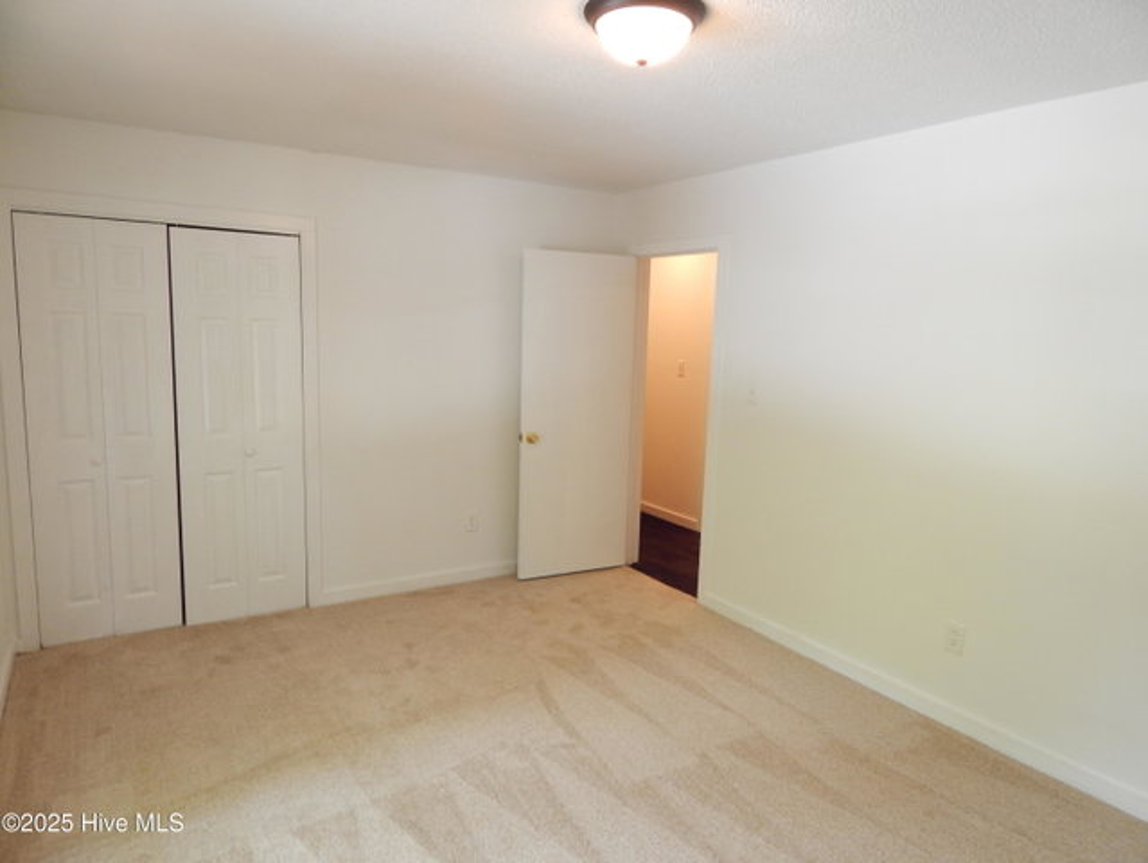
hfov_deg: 73.9
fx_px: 763
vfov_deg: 58.9
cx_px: 574
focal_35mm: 23
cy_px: 432
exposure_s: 1/30
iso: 220
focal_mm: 4
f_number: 3
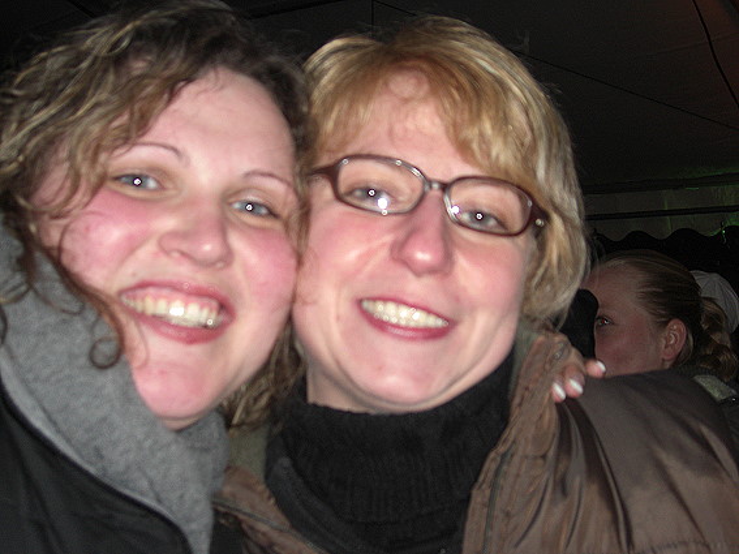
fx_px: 1217
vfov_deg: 25.6
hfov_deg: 33.8
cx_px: 370
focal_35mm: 57
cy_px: 277
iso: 200
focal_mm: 11.8
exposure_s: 1/60
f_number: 3.6
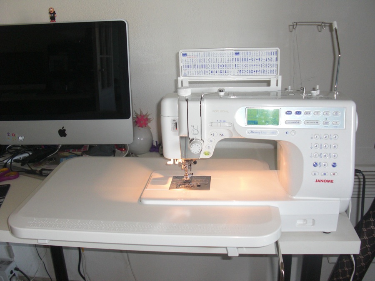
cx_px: 188
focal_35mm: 36
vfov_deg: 39.7
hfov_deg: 51.4
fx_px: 390
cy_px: 140
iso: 200
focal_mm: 6.3
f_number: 2.8
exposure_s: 1/60
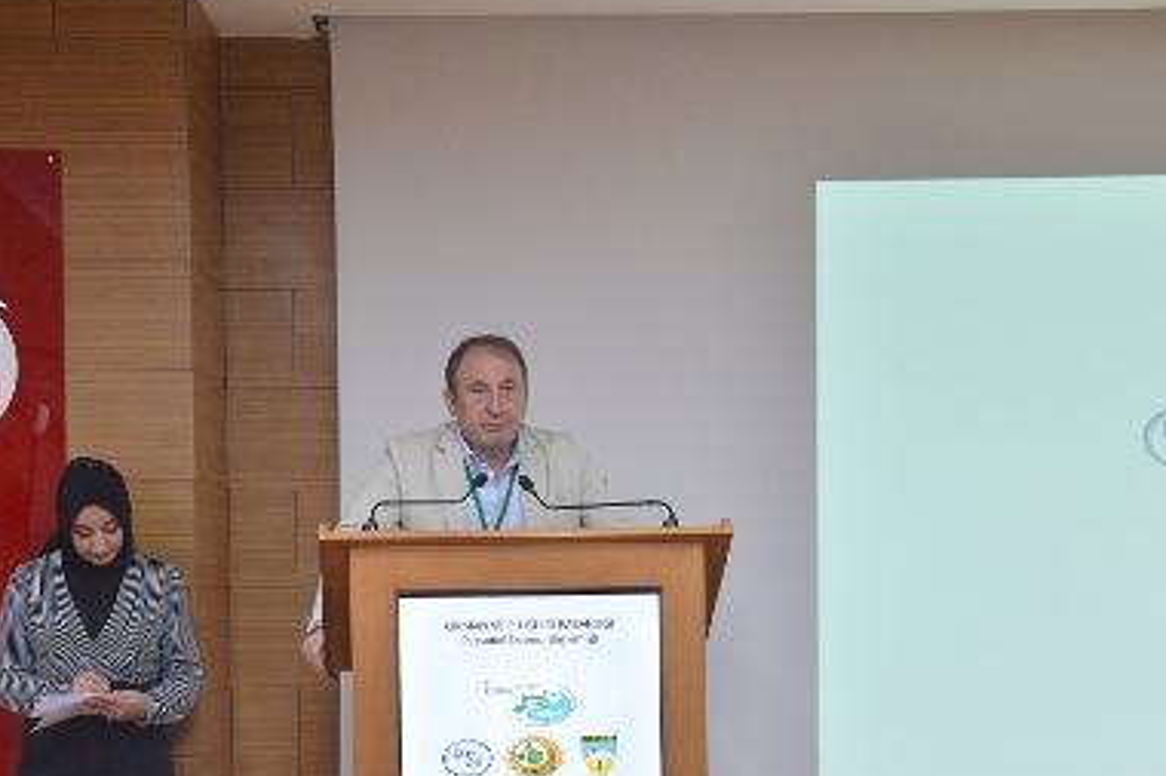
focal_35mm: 59
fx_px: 1910
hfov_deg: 33.9
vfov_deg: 22.7
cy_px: 584
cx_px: 586
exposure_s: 1/100
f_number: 6.3
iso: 1600
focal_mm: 35
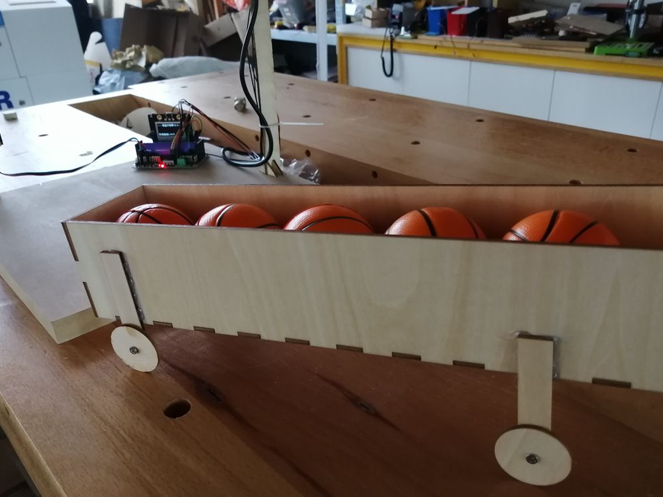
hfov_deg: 61.7
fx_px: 555
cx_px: 341
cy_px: 257
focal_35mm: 29
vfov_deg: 48.2
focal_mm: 3.88
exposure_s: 1/30
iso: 320
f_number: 1.8
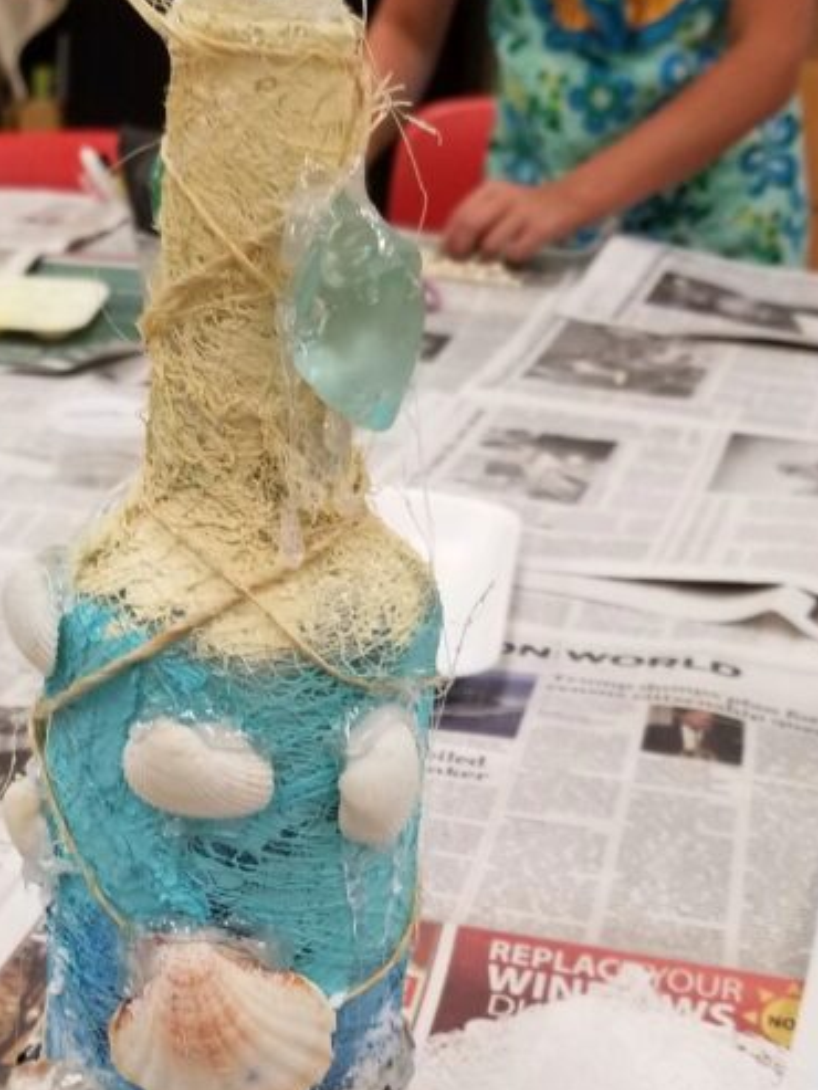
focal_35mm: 54
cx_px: 259
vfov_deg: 35.0
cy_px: 783
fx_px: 1701
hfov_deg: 26.9
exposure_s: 1/60
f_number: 1.7
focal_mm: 4.25
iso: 125
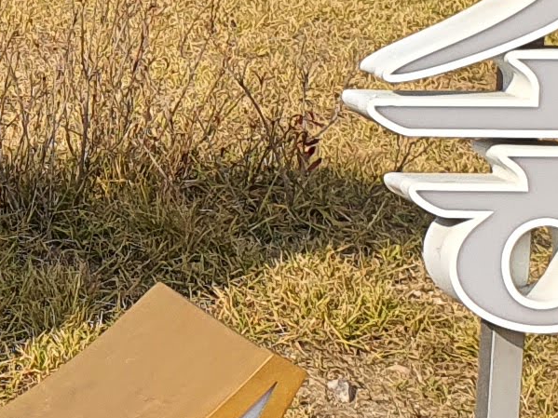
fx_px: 2820
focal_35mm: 175
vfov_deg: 8.4
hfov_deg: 10.4
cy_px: -60
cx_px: -580
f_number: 2.4
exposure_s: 1/1156
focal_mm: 4.3
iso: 50
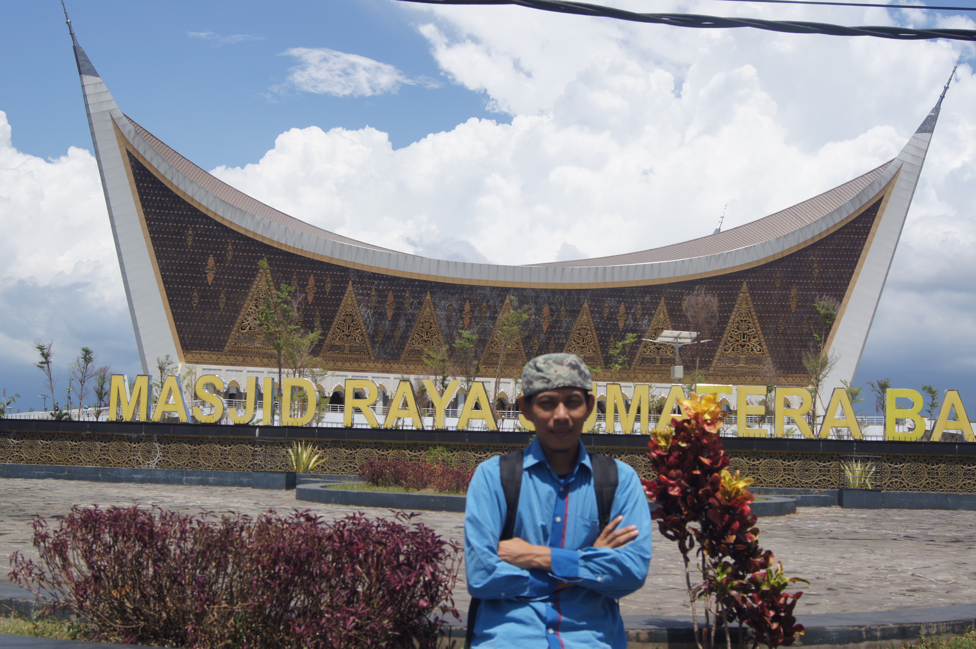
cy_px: 324
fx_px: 1137
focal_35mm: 42
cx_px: 488
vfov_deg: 31.8
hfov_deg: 46.4
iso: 100
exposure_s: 1/400
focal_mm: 28
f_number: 8
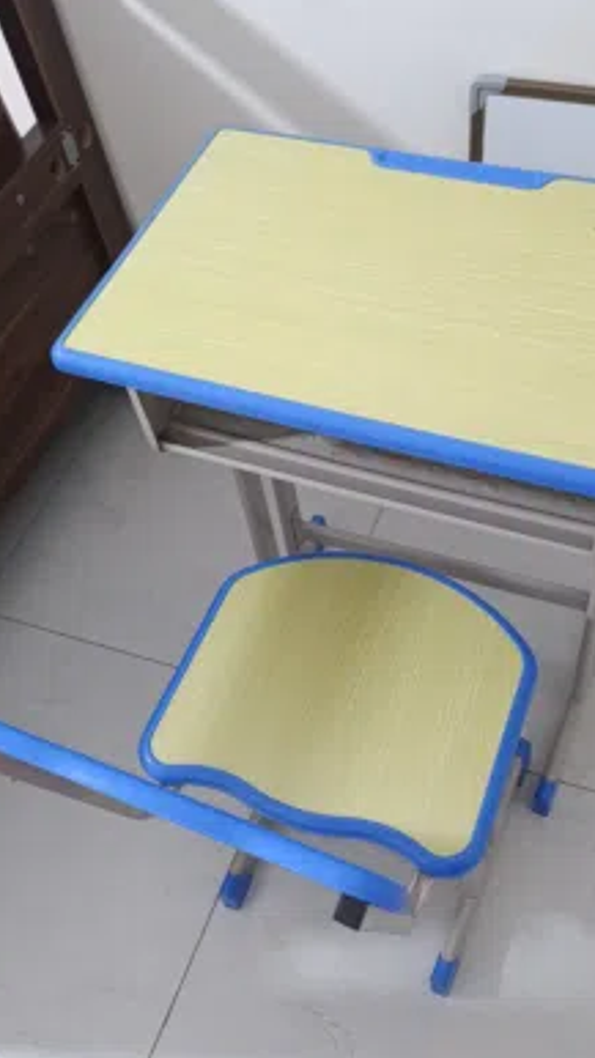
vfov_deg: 55.3
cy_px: 532
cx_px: 340
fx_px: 1010
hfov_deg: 32.8
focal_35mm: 36
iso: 1101
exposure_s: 1/33.3
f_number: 1.65
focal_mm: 6.11
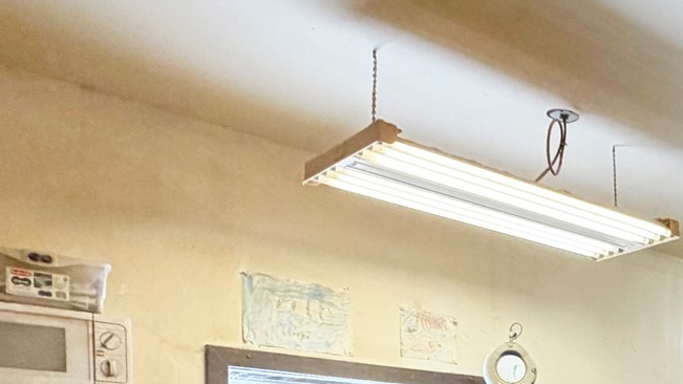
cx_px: 710
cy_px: 524
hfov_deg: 37.5
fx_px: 869
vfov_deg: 21.9
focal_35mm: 48
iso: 320
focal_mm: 2.22
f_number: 2.2
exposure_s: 1/60
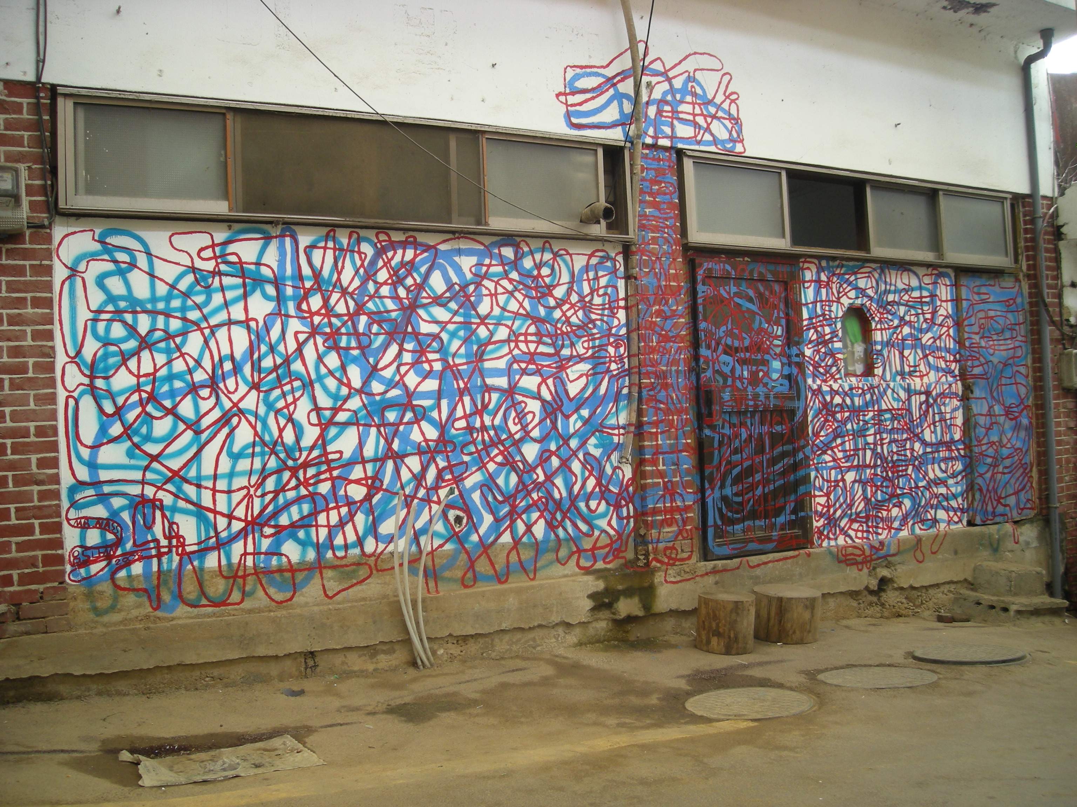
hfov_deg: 52.6
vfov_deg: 40.7
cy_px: 404
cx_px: 538
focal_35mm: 35
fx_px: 1089
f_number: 2.8
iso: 60
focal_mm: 5.7
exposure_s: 1/59.7
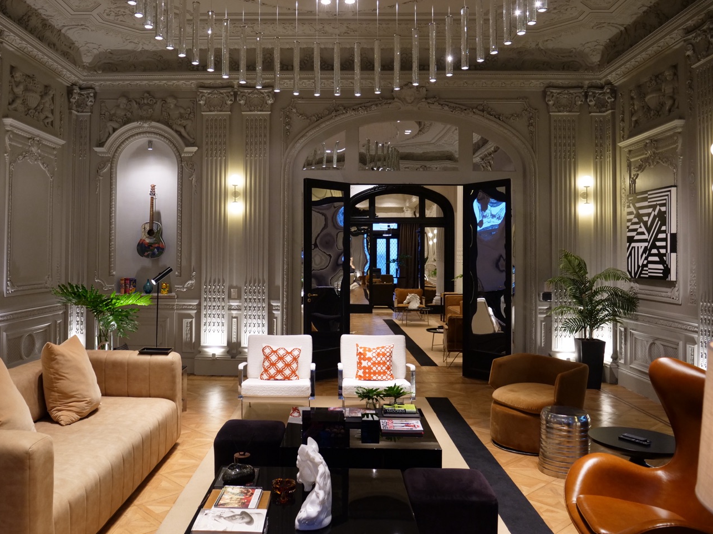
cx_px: 311
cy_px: 248
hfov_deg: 63.2
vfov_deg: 49.7
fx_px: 577
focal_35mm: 28
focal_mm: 12
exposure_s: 1/60
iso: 640
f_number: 2.8
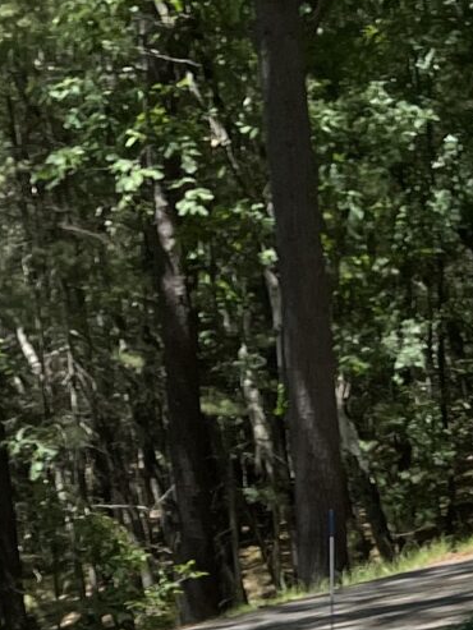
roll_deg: +4.4
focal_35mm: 135
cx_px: 380
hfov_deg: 11.0
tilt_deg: -22.5
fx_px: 2458
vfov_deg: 12.1
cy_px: 1452
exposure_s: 1/2020
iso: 32
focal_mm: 4.2
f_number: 1.6
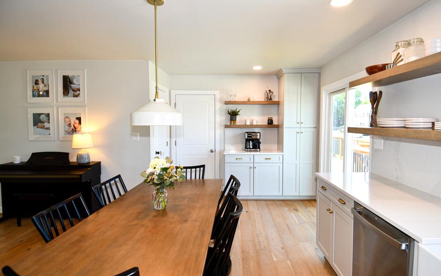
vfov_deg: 62.1
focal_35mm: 19
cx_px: 220
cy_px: 150
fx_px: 228
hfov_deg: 88.0
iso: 220
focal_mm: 12
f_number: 4
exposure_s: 1/60
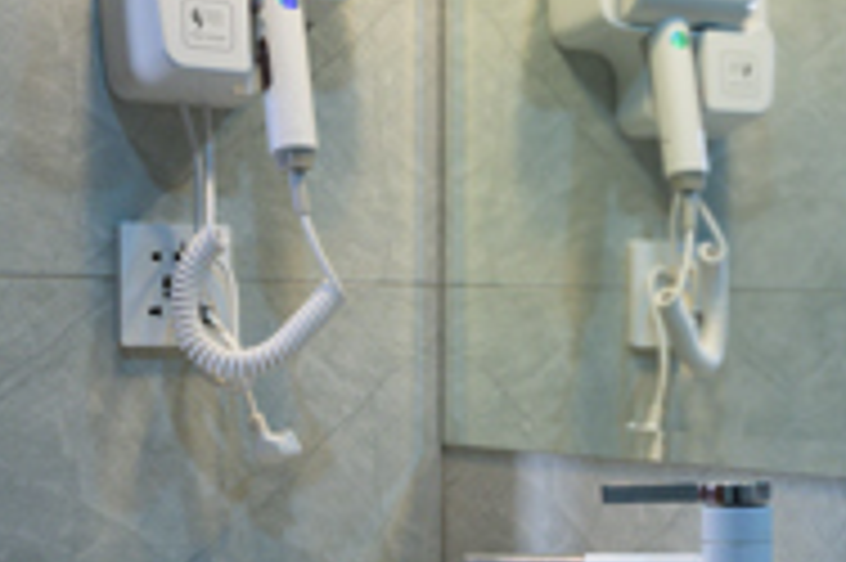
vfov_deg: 13.6
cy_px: 472
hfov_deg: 19.9
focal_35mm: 100
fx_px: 2348
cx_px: 801
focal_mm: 47
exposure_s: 1/400
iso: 800
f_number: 2.8
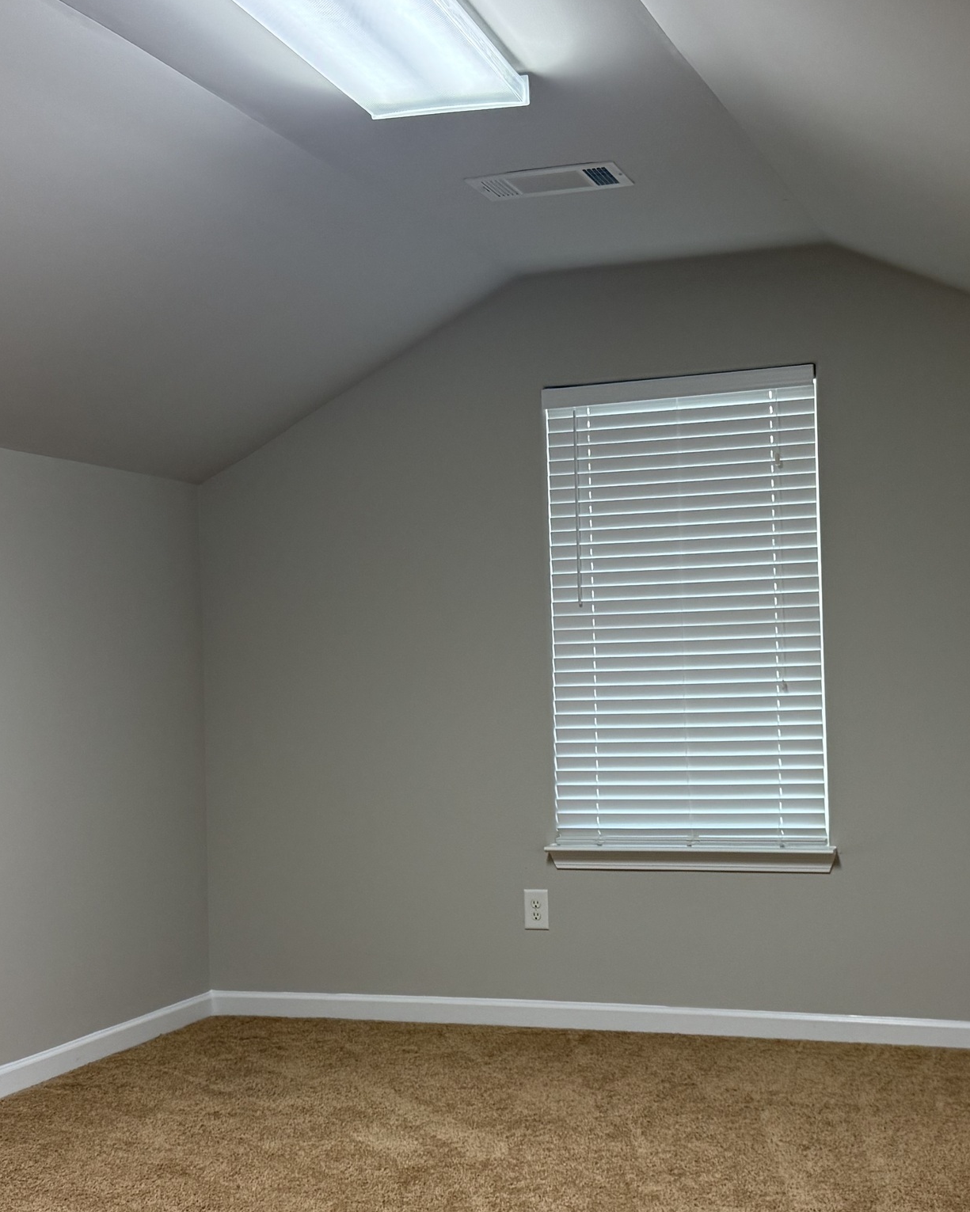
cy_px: 654
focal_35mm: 47
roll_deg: +0.5
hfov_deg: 32.0
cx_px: 594
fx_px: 1686
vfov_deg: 39.5
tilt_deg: +1.4
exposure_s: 1/129
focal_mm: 6.76
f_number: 1.78
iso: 200
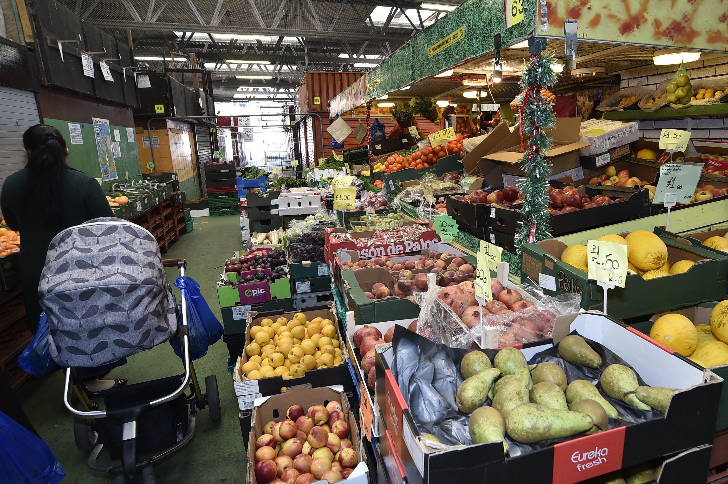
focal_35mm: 22
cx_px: 436
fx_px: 444
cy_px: 244
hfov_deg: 77.8
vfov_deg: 57.1
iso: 1600
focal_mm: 18
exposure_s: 1/125
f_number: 8
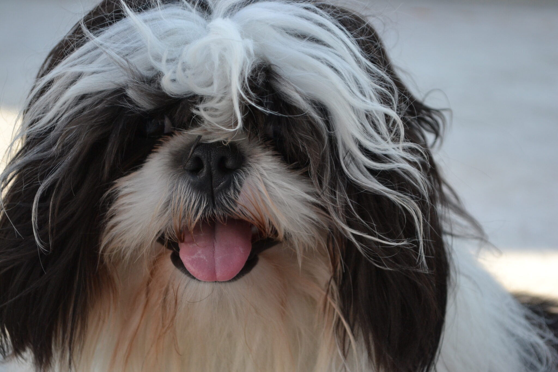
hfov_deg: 24.6
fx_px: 1279
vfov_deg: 16.6
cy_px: 186
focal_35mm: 82
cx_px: 279
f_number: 5.6
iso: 720
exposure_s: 1/500
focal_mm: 55
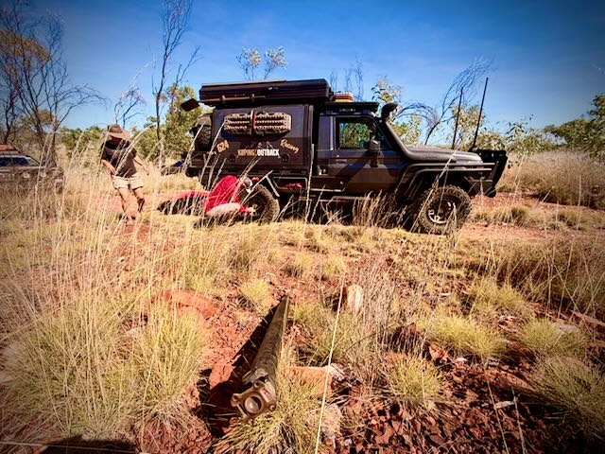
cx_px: 302
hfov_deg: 102.1
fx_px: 245
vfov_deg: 85.7
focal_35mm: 14
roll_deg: -0.9
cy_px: 227
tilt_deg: -19.2
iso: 25
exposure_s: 1/770
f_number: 2.2
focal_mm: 2.22
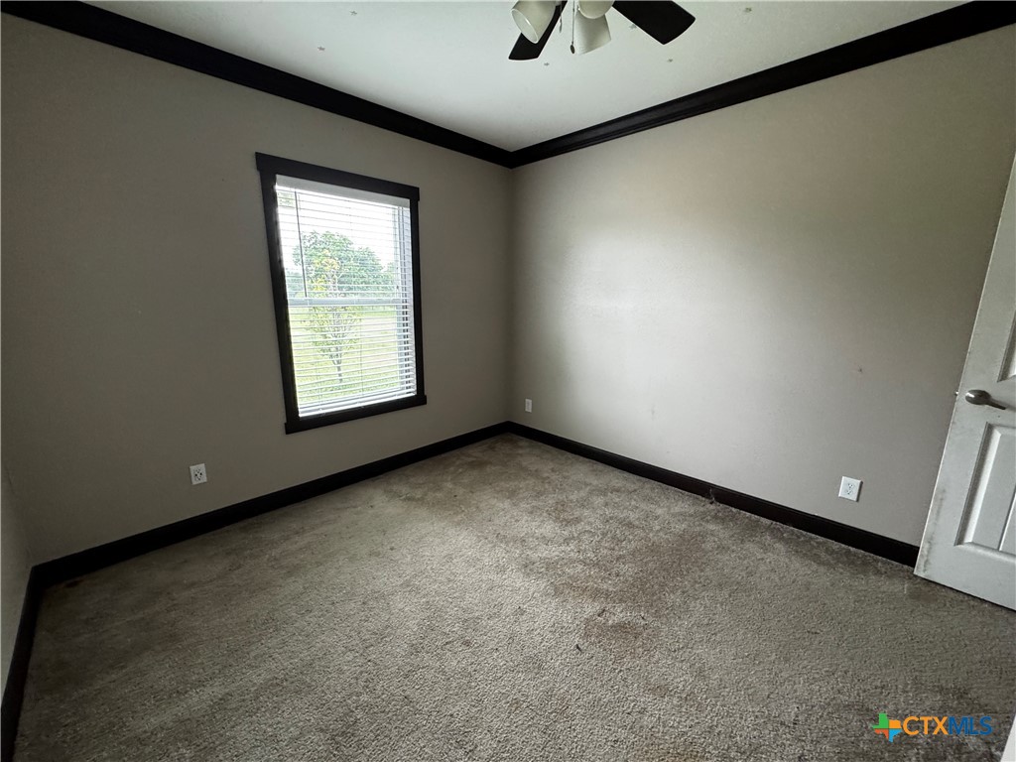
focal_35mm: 14
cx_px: 508
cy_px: 381
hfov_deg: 102.1
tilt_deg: -12.7
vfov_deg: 85.7
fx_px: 411
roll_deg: -1.5
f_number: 2.2
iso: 320
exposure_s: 1/98
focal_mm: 2.22
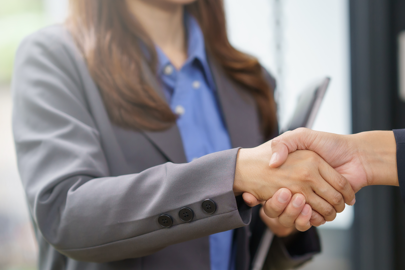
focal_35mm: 121
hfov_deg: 16.9
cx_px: 260
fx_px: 1361
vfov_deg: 11.3
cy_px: 173
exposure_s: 1/500
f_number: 2
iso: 500
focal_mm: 85
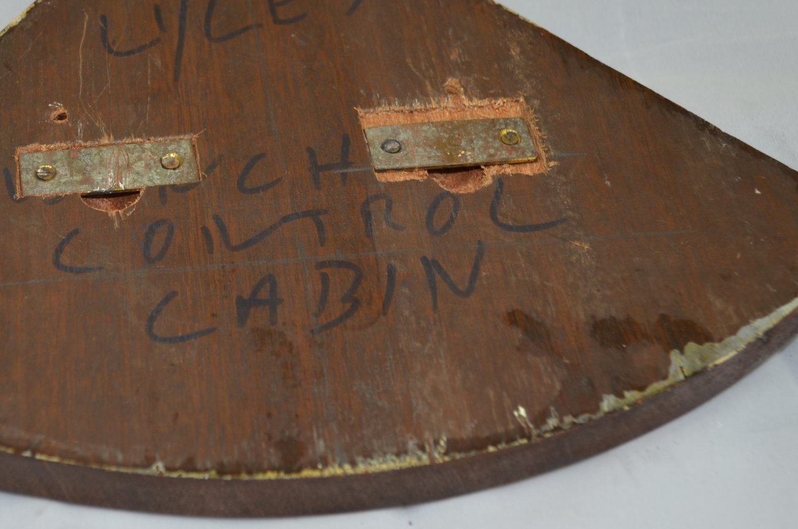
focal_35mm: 80
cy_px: 170
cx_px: 214
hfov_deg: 25.2
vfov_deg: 16.9
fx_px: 1770
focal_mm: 32
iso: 250
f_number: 4.2
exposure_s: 1/125
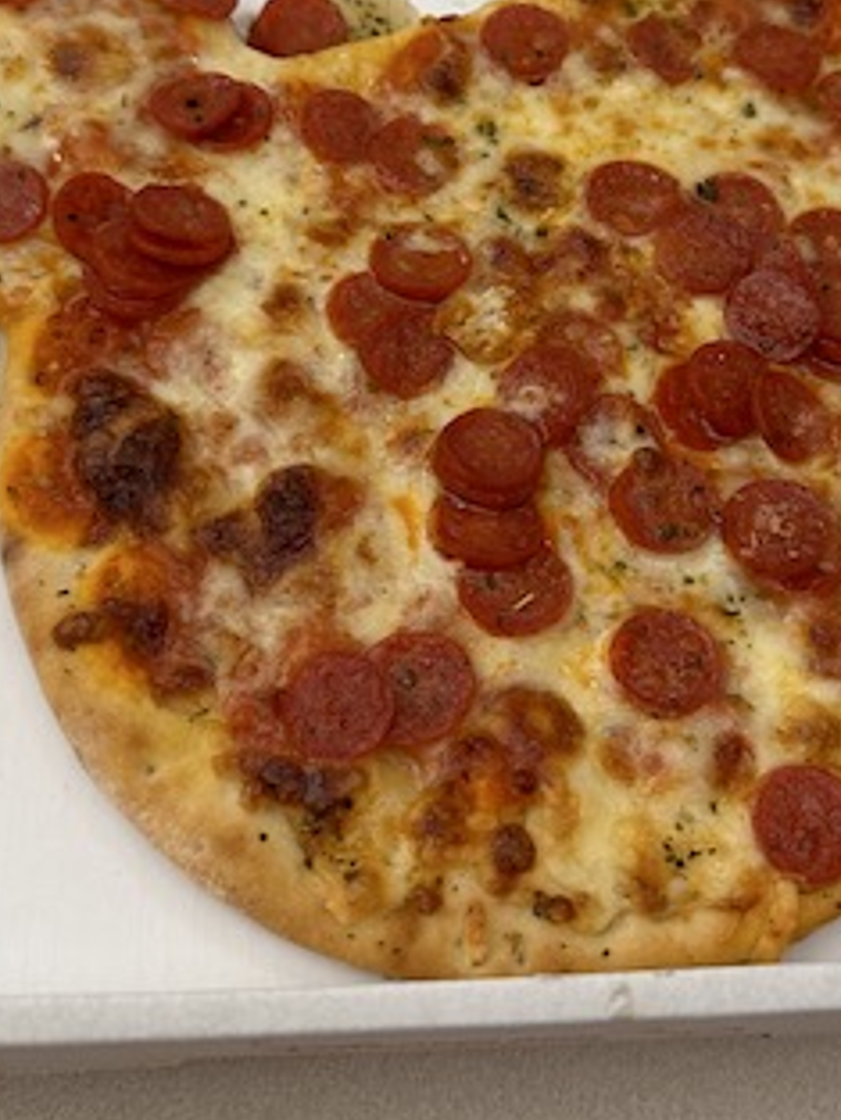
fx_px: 1586
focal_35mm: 49
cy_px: 336
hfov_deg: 29.6
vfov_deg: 38.3
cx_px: 522
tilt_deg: -57.6
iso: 160
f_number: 1.78
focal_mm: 6.86
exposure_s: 1/50
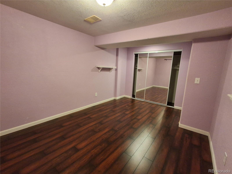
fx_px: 107
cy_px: 87
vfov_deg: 78.1
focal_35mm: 16
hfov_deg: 94.5
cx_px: 116
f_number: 2.2
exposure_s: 1/24
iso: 400
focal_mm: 1.64
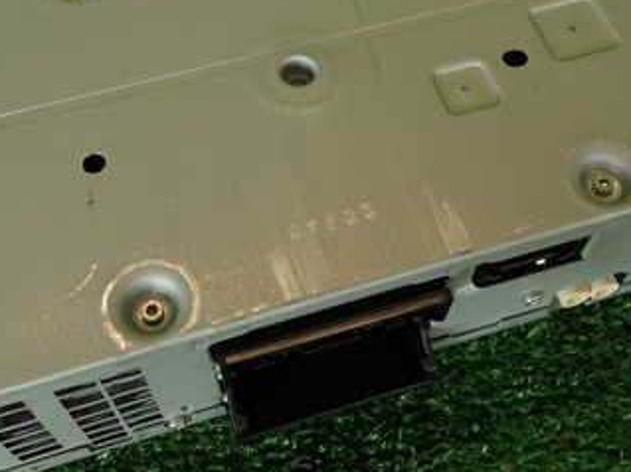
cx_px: 299
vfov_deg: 30.5
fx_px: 856
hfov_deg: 40.4
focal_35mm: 47
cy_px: 134
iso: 100
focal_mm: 4.5
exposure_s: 1/80
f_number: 2.8
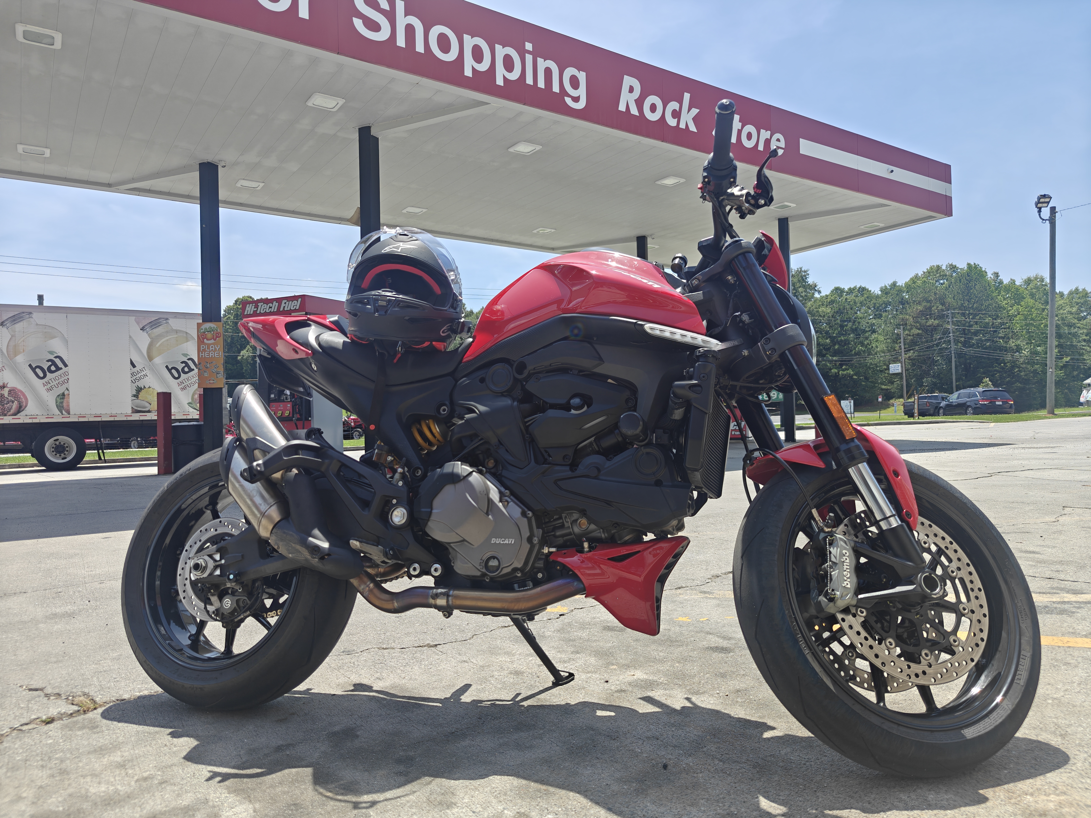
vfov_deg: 58.9
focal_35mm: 23
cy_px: 409
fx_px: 725
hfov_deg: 73.9
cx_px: 546
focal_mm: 6.06
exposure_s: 1/1055
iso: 50
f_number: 1.6
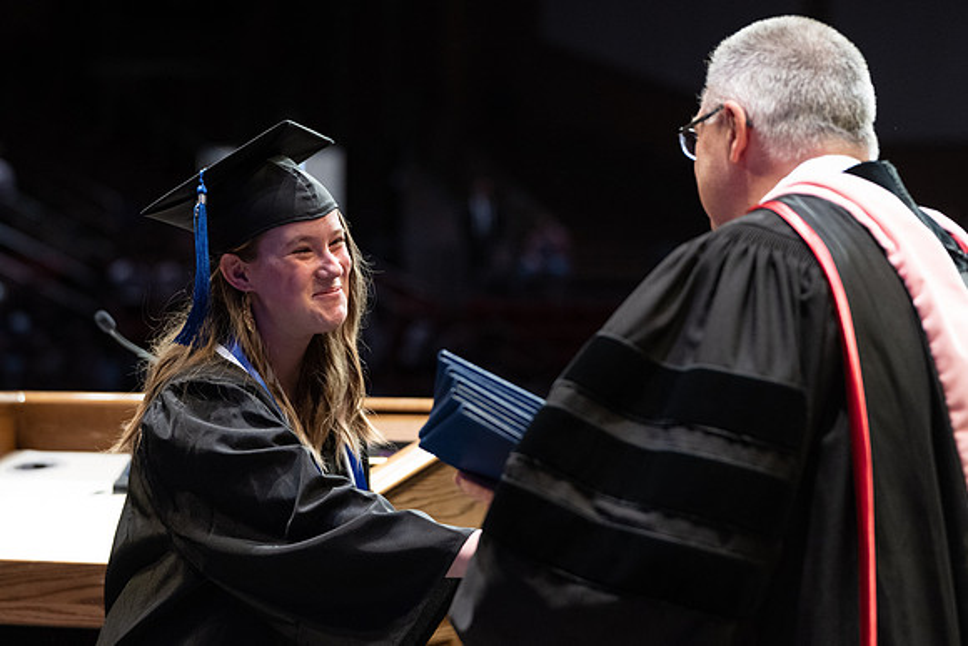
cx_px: 453
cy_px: 264
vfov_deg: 10.9
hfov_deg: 16.3
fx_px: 3378
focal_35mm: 126
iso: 2500
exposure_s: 1/400
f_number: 3.2
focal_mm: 100
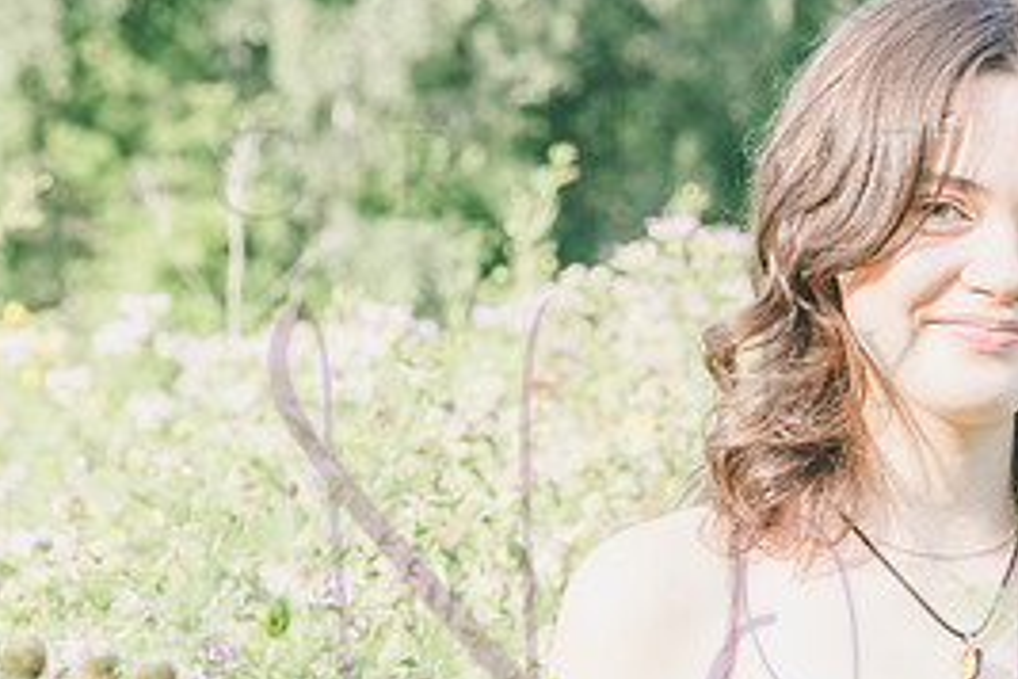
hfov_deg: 8.4
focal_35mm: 243
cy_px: 360
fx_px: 6871
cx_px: 911
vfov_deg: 5.7
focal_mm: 112
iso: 400
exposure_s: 1/320
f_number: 10
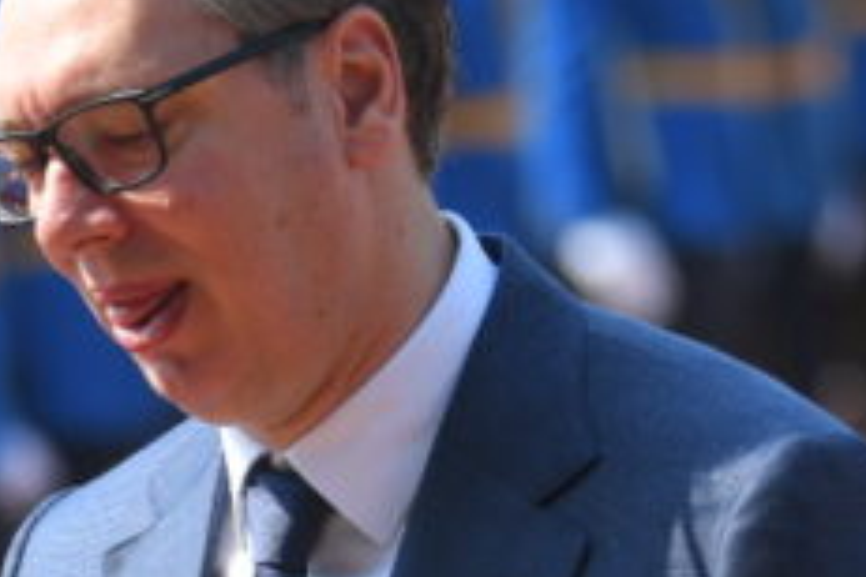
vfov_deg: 2.5
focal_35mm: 554
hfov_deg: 3.7
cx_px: -251
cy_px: 912
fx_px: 13326
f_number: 2.8
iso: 400
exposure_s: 1/3200
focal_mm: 125
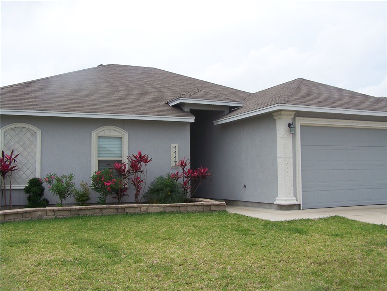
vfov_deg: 37.7
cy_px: 146
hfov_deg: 49.0
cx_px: 194
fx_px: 425
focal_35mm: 38
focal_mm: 6.3
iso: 64
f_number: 4
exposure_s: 1/320
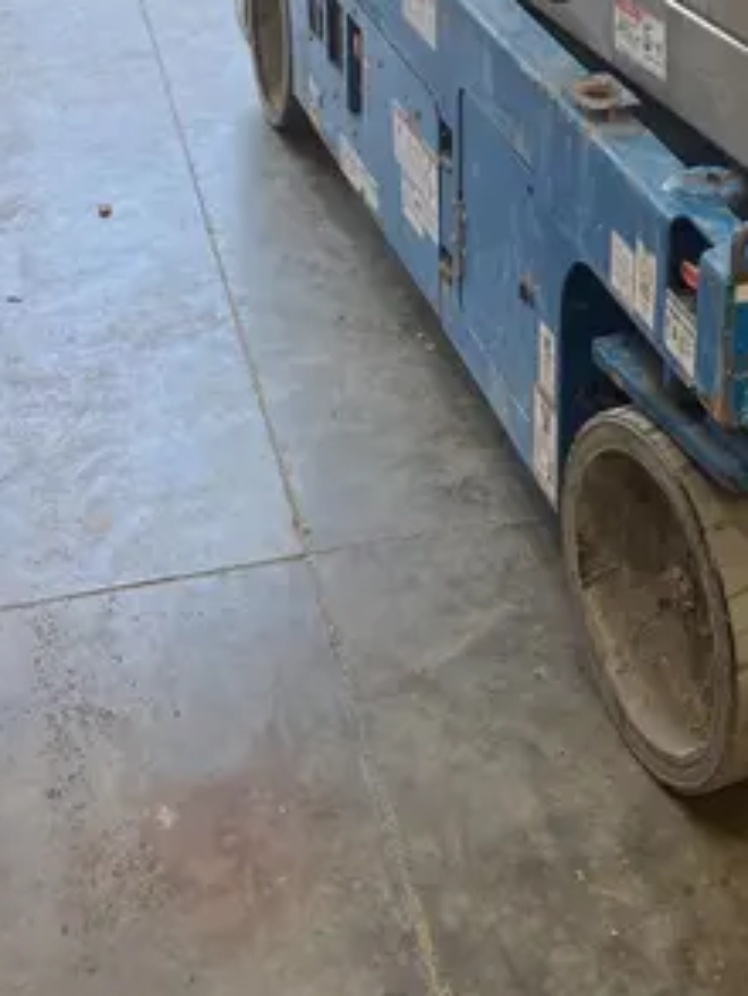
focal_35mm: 70
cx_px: 666
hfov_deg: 20.6
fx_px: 2015
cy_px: -195
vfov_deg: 25.1
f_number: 1.8
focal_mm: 3.99
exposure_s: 1/121
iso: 25
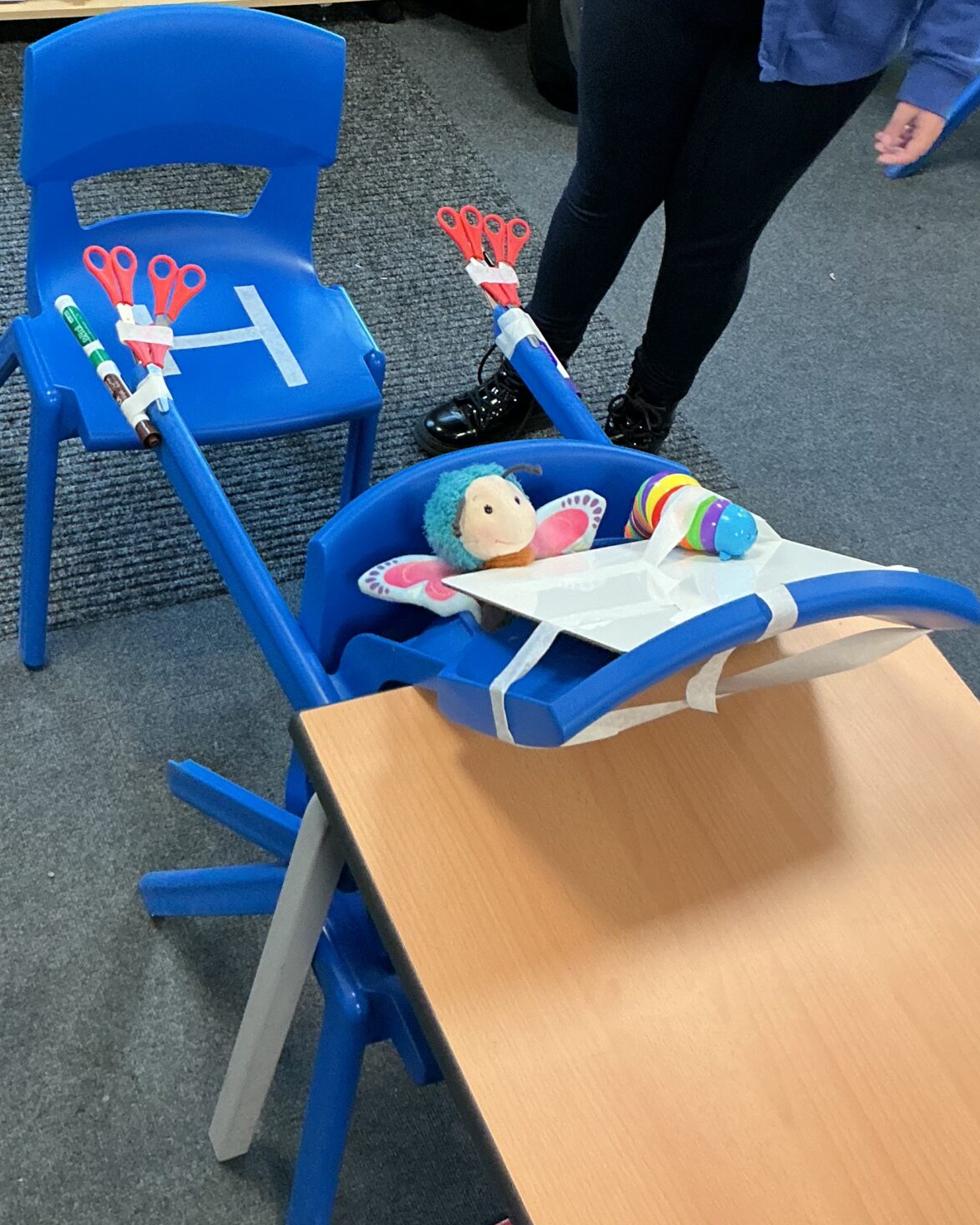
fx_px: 1777
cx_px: 347
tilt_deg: -40.1
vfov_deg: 37.3
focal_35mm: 49
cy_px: 344
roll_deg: -13.9
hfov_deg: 30.7
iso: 160
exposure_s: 1/60
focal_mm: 3
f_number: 1.8
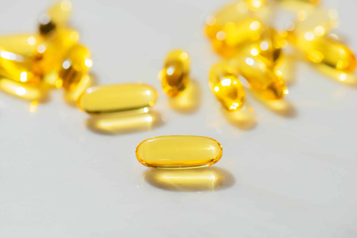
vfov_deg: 13.1
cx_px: 178
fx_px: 1042
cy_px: 119
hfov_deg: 19.4
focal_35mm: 105
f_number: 10
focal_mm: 105
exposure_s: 1/160
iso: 125
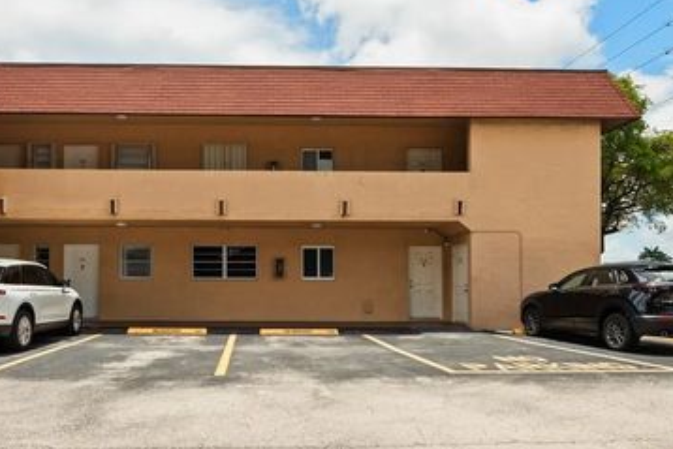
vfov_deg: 51.3
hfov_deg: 71.4
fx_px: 468
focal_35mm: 25
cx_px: 320
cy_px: 232
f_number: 9
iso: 100
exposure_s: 1/320
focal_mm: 14
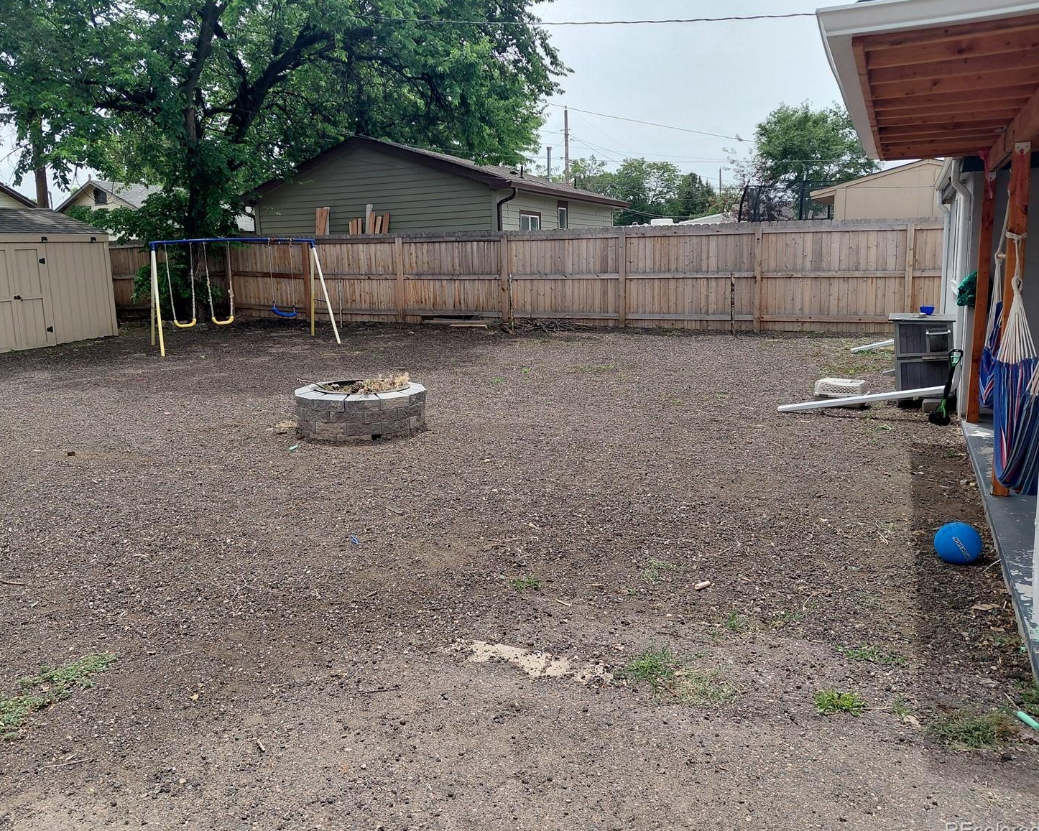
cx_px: 486
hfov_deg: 64.0
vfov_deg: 53.2
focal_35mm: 27
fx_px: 830
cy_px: 414
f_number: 1.8
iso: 50
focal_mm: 4.69
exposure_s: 1/1875
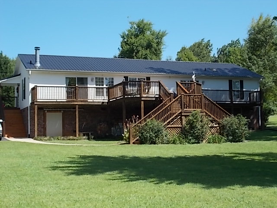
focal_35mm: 58
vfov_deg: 25.2
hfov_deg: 33.2
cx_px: 138
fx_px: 464
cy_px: 104
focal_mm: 10.3
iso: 80
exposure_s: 1/320
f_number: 4.9
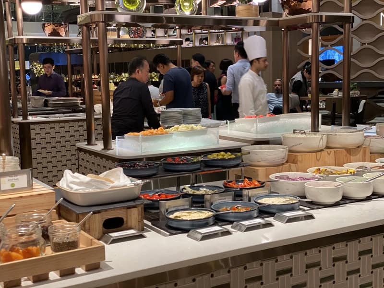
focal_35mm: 52
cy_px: 144
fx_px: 577
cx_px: 192
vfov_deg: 28.0
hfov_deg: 36.8
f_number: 2
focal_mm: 6
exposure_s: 1/33
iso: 125
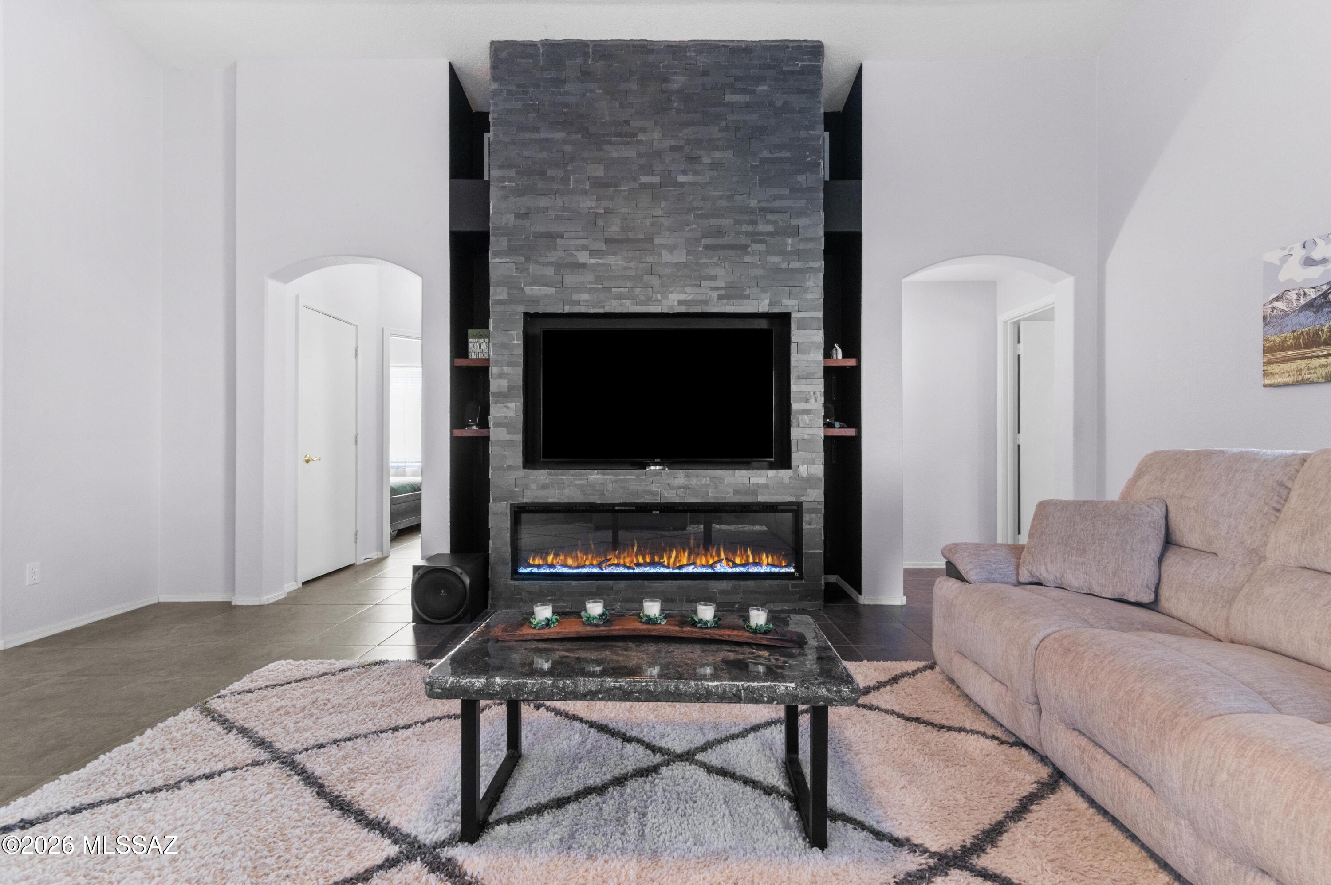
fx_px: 591
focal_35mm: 16
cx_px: 666
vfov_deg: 73.7
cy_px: 442
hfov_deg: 96.8
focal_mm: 16
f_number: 18
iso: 2000
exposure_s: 1/6
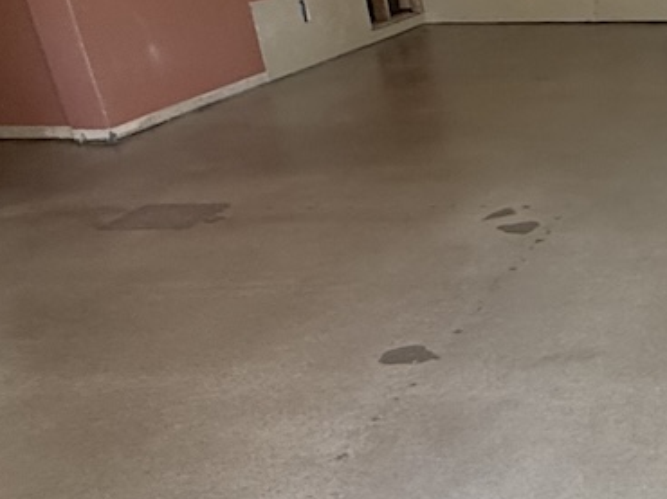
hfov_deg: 29.1
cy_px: 308
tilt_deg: -23.3
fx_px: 1021
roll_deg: +0.6
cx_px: 874
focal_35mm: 53
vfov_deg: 27.4
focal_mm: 2.22
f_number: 2.2
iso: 125
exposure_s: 1/99
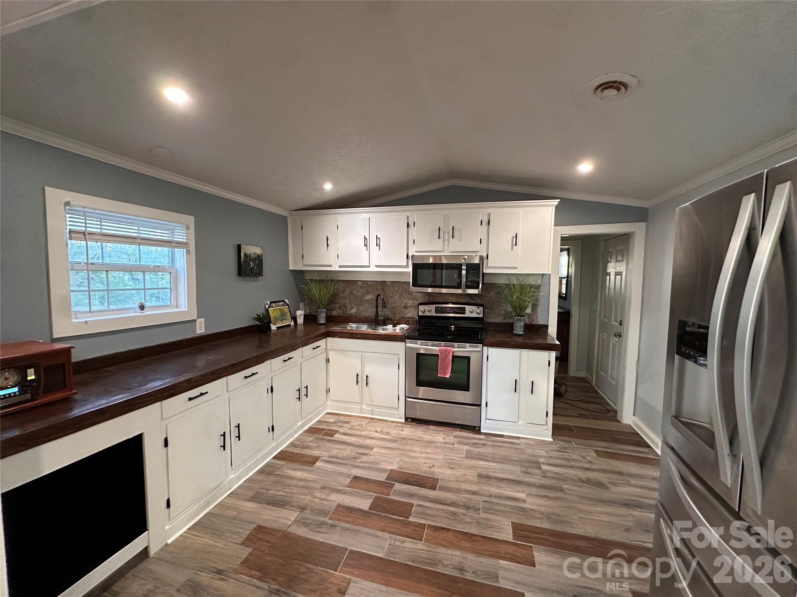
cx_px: 398
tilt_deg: -4.4
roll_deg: -0.8
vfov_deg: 85.7
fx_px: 322
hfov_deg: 102.1
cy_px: 298
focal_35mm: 14
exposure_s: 1/60
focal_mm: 2.22
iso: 640
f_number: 2.2
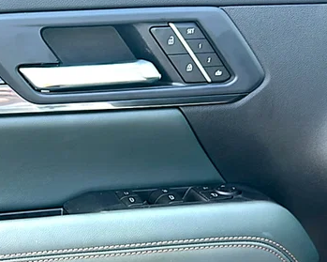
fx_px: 474
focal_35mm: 49
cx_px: 60
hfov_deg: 36.6
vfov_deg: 30.1
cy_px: 210
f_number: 1.78
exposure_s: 1/118
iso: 64
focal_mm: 6.86
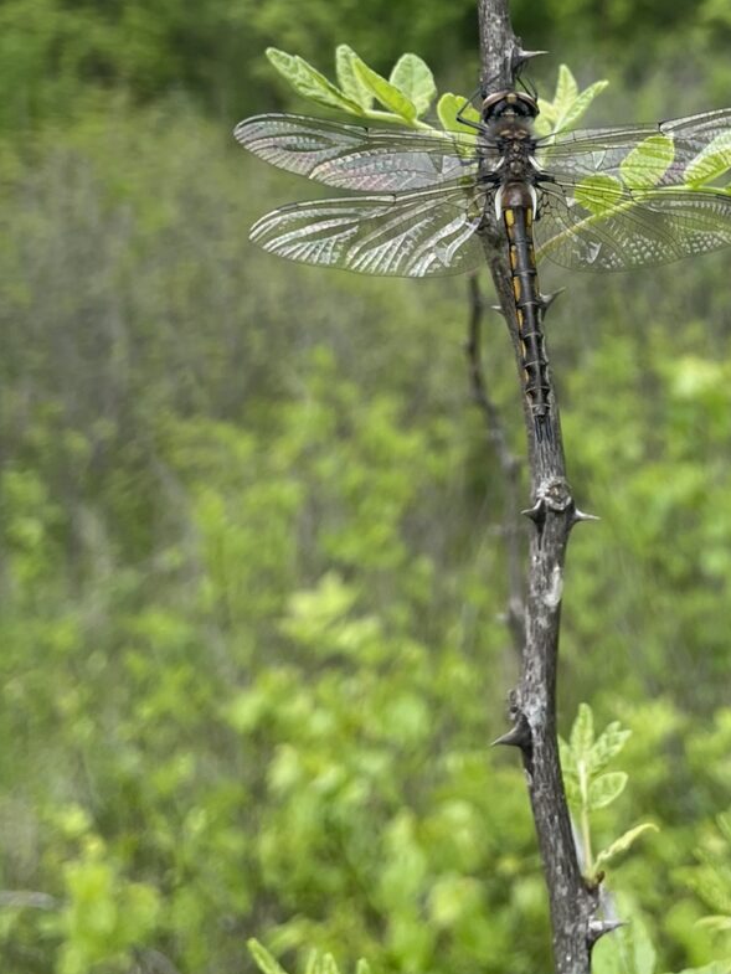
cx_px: 545
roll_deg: -0.3
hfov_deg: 27.2
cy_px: 158
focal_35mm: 53
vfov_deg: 34.7
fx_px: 1492
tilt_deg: -4.7
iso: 32
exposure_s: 1/532
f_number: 1.6
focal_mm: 4.2
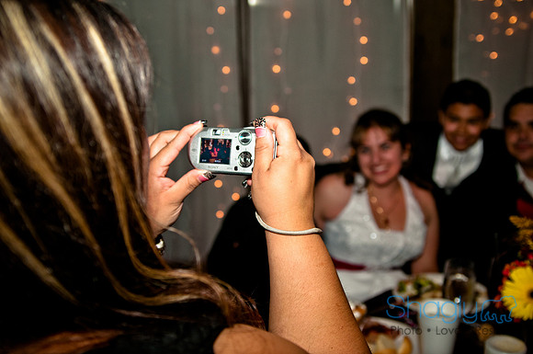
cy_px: 177
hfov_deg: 46.5
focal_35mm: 42
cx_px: 266
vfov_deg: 31.8
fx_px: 621
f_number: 2.8
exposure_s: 1/200
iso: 400
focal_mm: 28
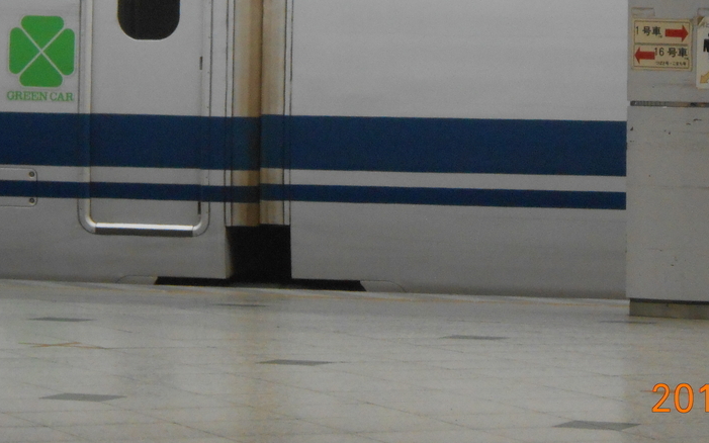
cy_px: 41
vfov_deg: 4.6
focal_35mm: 283
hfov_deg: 7.4
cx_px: 476
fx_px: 5468
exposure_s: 1/125
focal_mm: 27.6
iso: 500
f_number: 6.5
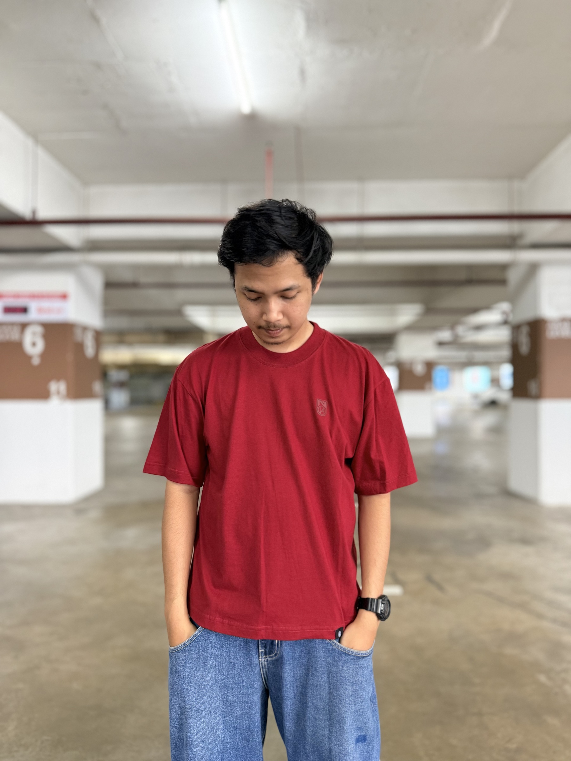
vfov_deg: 71.6
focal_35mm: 24
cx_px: 286
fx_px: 528
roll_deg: -0.4
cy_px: 380
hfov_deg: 56.8
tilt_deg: +0.8
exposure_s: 1/50
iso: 400
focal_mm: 6.76
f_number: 1.78
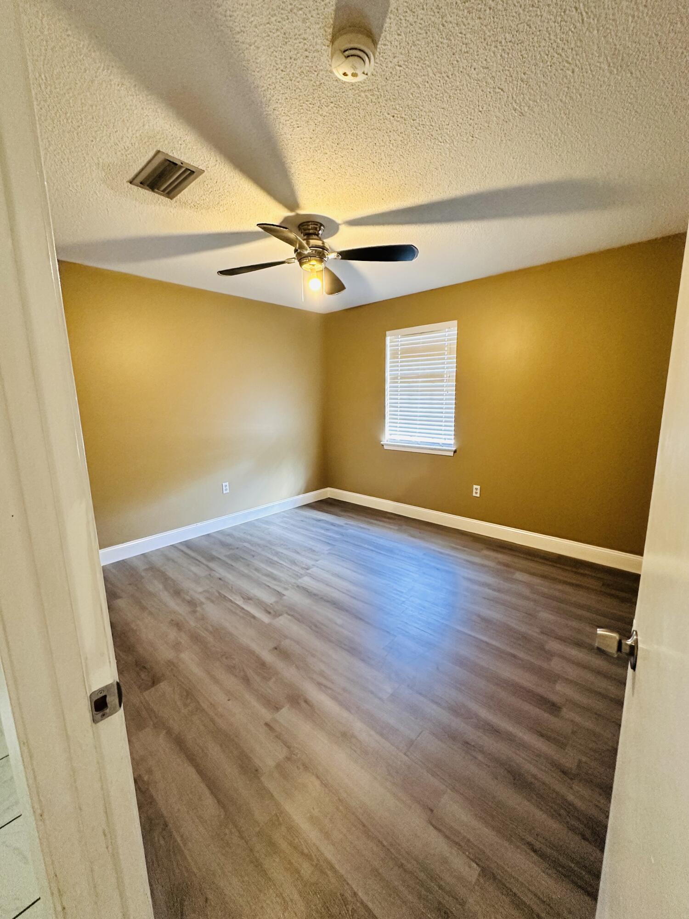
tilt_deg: -9.6
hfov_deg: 85.7
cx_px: 344
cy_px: 460
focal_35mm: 14
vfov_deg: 102.1
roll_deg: +0.4
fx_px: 372
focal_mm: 2.22
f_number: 2.2
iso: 500
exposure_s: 1/60
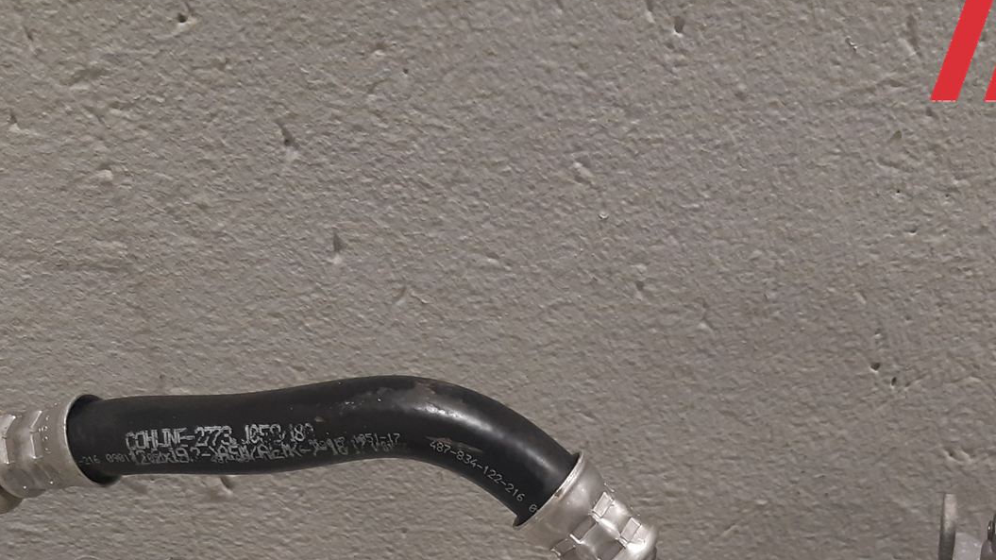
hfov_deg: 37.8
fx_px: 1452
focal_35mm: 55
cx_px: 543
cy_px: 667
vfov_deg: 20.5
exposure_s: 1/50
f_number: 1.7
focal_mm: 3.93
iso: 160
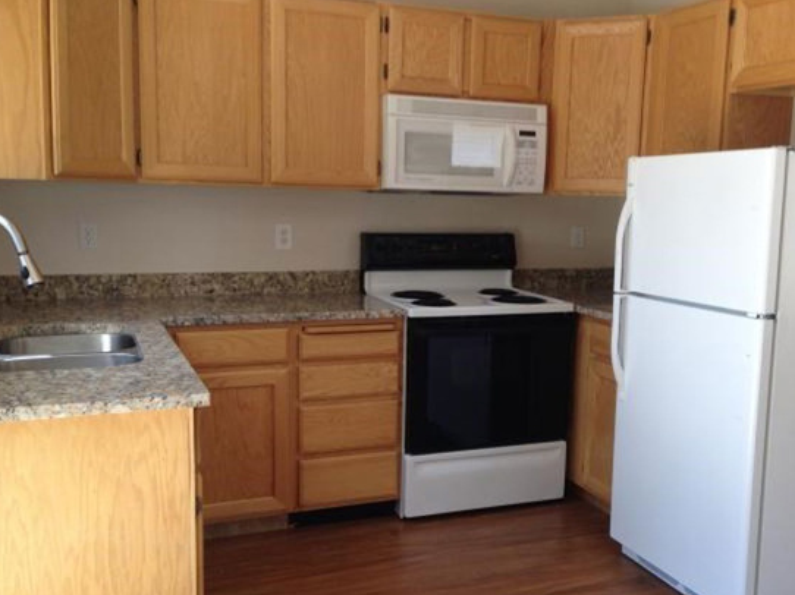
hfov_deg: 47.8
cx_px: 425
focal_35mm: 39
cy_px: 319
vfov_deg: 36.8
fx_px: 895
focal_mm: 4.12
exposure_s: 1/120
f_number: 2.4
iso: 80
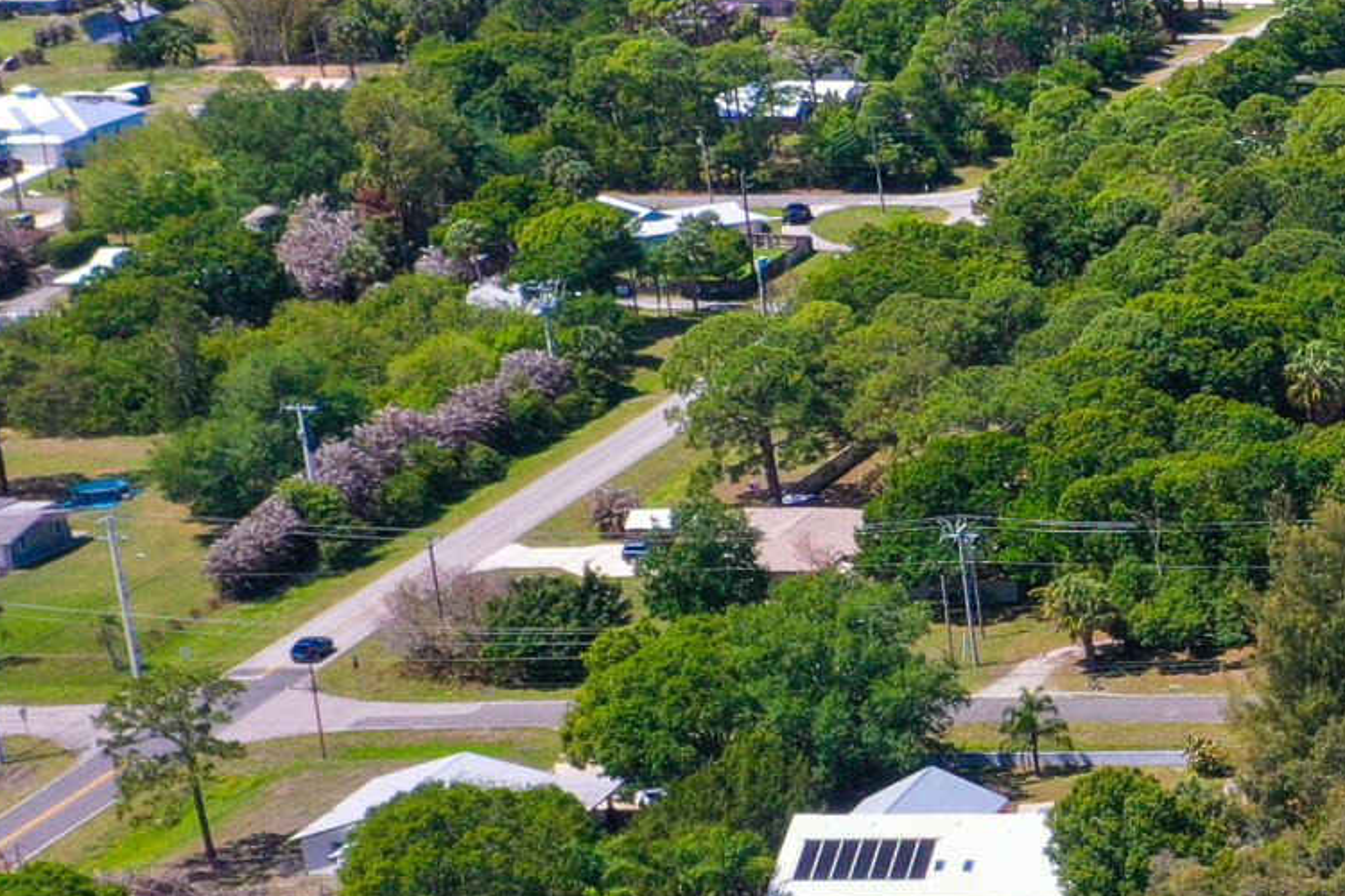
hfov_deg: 15.4
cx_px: 2496
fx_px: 4184
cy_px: 876
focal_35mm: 112
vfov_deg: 12.1
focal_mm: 10.26
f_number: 5.6
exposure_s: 1/500
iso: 100
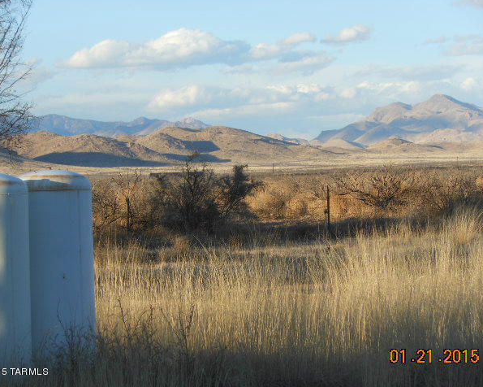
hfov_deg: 13.0
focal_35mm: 148
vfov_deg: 10.4
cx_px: 232
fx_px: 2116
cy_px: 193
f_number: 5.5
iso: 80
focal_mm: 25.3
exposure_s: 1/200
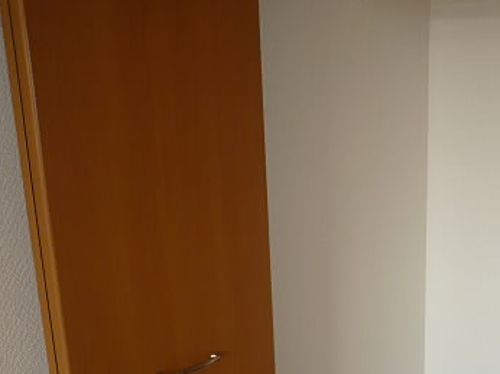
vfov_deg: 30.8
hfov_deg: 38.4
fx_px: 664
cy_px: 291
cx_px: 451
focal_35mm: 46
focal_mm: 4.4
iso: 100
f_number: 2.8
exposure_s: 1/40
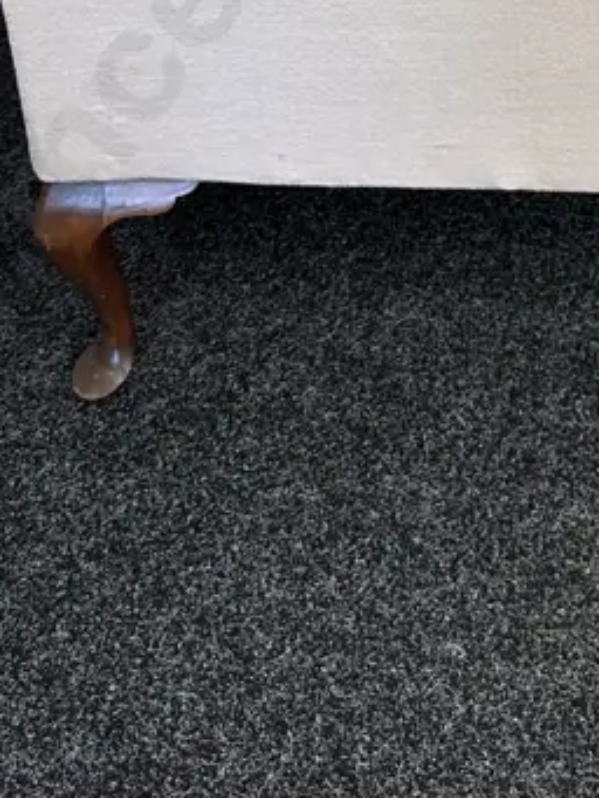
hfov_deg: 20.2
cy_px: -374
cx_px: 475
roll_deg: +1.4
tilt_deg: -27.2
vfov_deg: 22.5
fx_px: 1660
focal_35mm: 72
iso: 200
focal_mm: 6.86
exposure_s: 1/100
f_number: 1.78
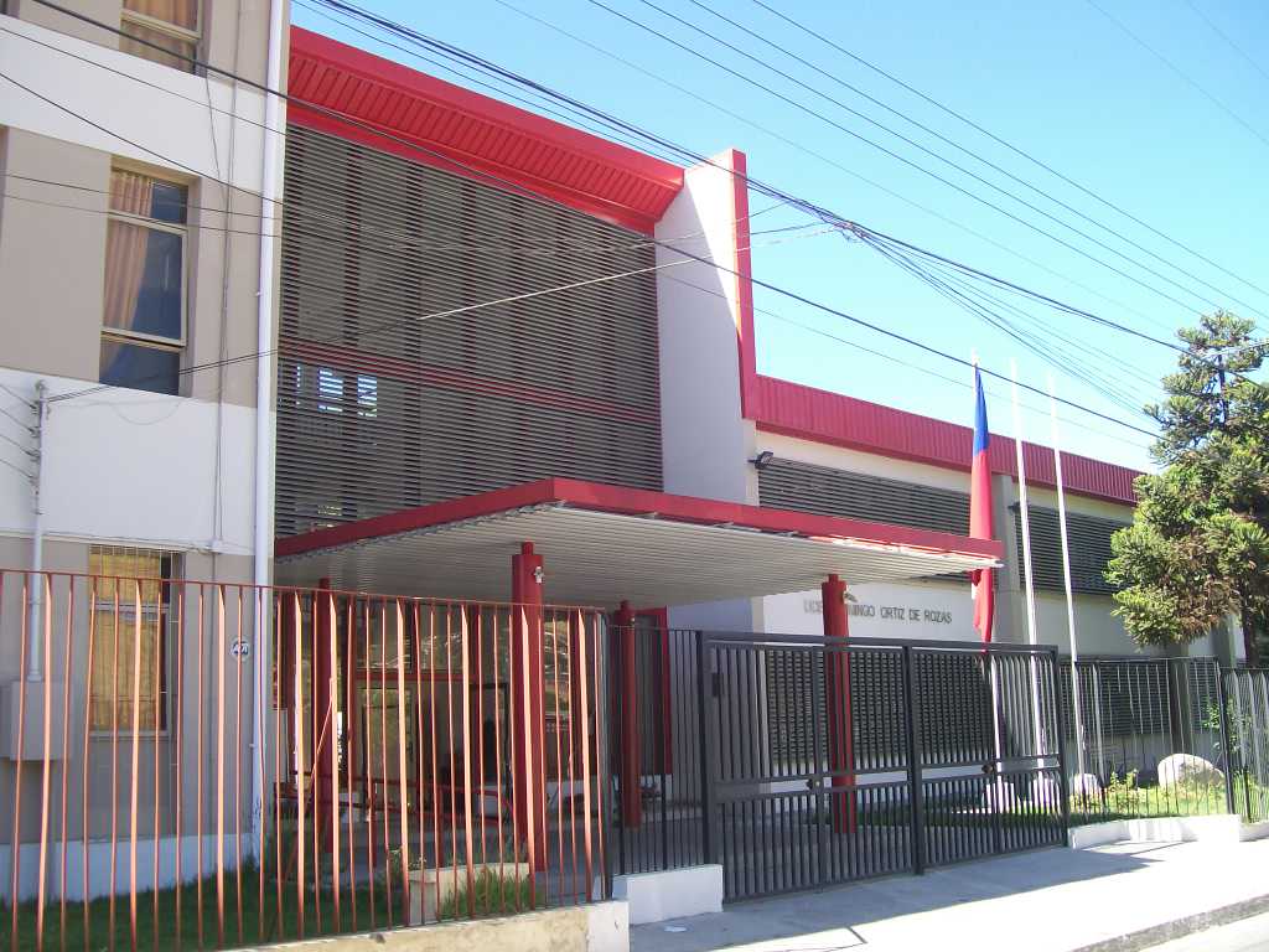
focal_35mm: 36
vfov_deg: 39.7
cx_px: 634
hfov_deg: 51.4
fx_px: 1320
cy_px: 476
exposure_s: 1/374
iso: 80
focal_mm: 6
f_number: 2.7
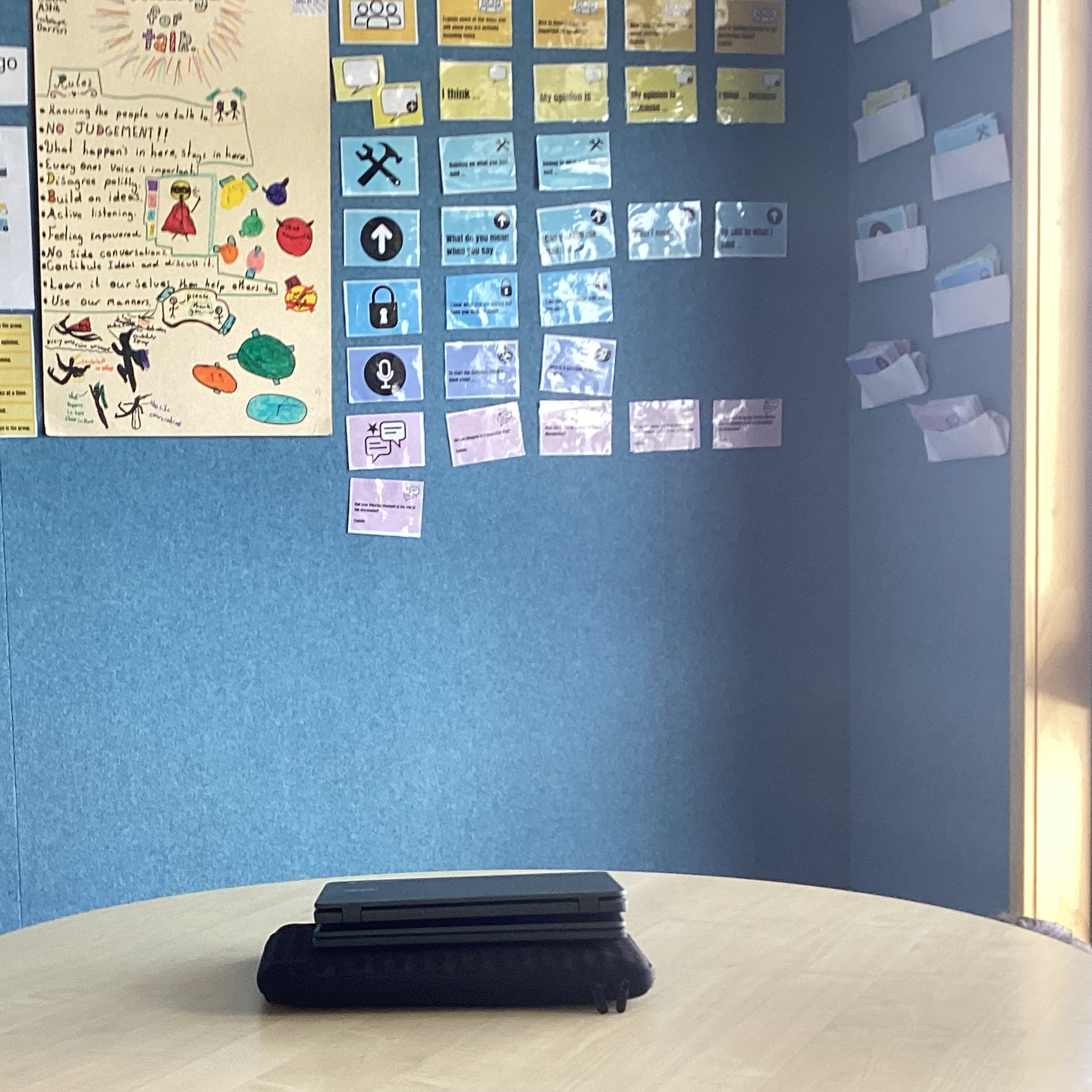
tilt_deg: -4.1
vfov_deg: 32.6
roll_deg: +1.5
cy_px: 698
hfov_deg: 32.0
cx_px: 229
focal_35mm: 52
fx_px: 1856
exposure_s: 1/60
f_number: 2.4
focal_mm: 3.3
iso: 50
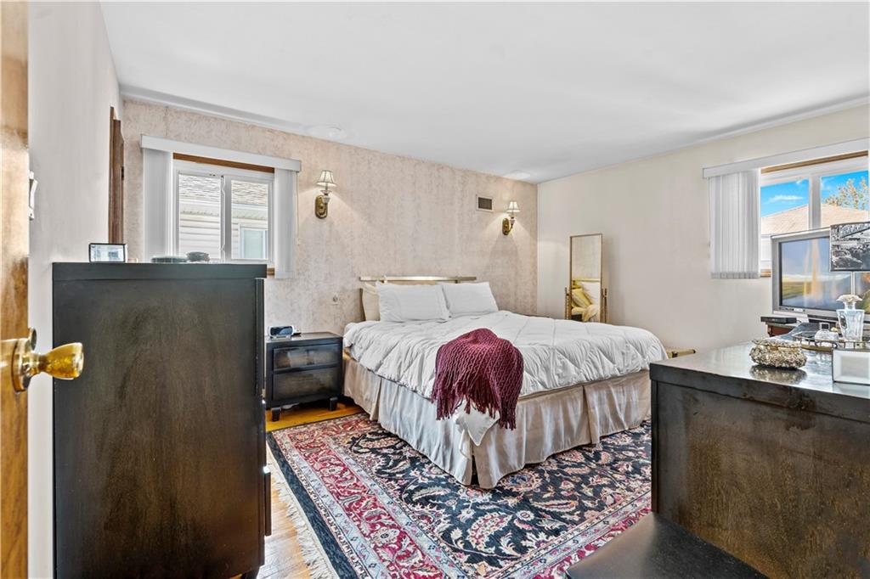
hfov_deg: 96.8
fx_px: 387
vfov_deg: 73.7
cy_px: 290
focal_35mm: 16
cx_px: 435
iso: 250
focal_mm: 16
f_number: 8
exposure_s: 2
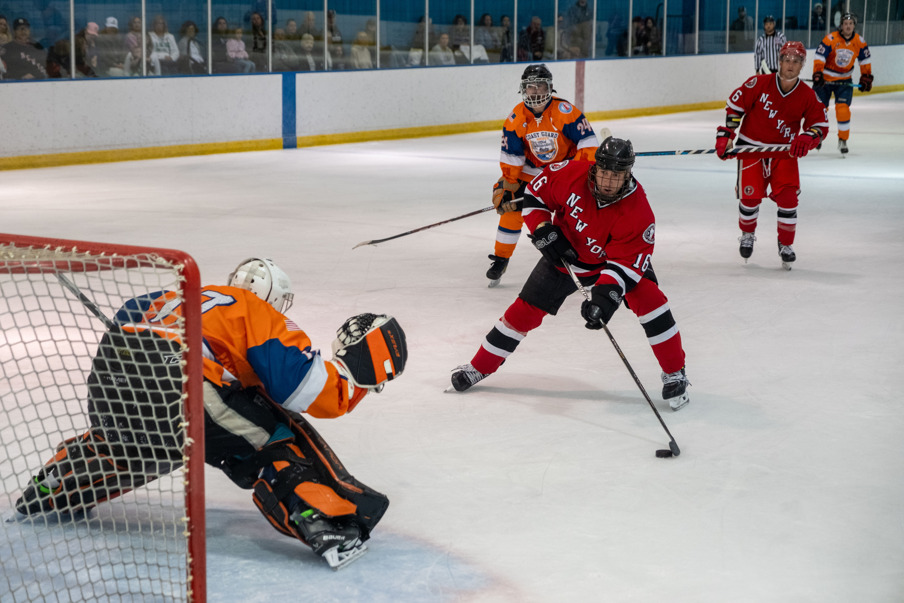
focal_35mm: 83
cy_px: 302
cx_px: 452
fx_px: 2084
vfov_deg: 16.5
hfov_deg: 24.5
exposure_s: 1/400
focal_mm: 55
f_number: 3.2
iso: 1250
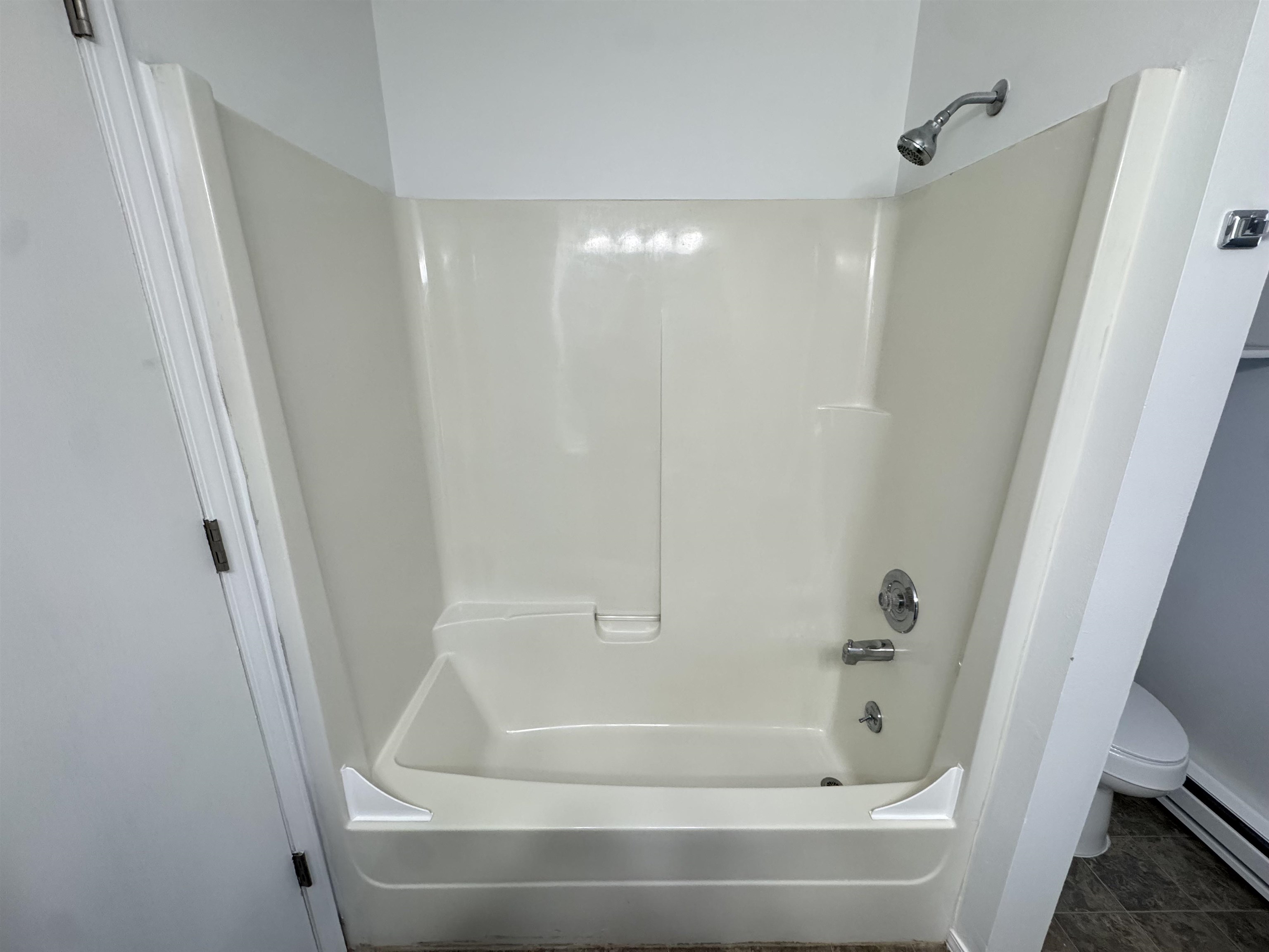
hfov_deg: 102.1
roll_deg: +0.0
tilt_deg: -16.3
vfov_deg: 85.7
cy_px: 476
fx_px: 513
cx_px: 634
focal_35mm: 14
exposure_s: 1/120
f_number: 2.2
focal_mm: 2.22
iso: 320
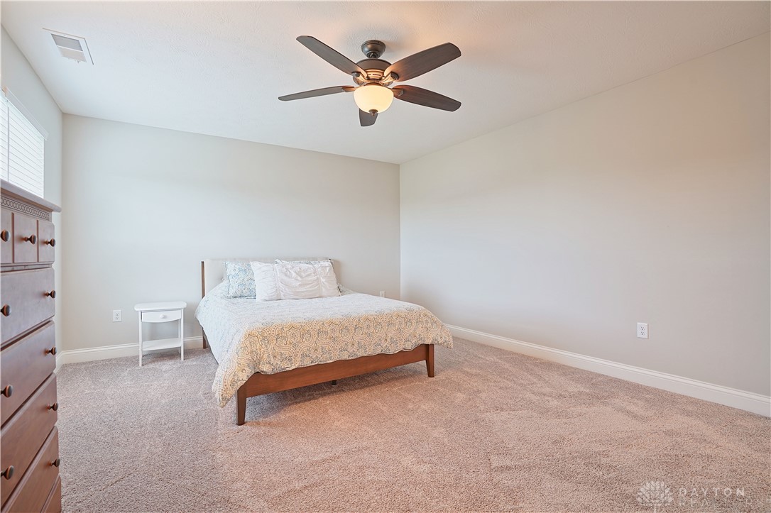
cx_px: 386
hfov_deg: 96.8
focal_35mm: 16
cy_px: 256
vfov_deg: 73.7
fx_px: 342
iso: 400
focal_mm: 16
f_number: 7.1
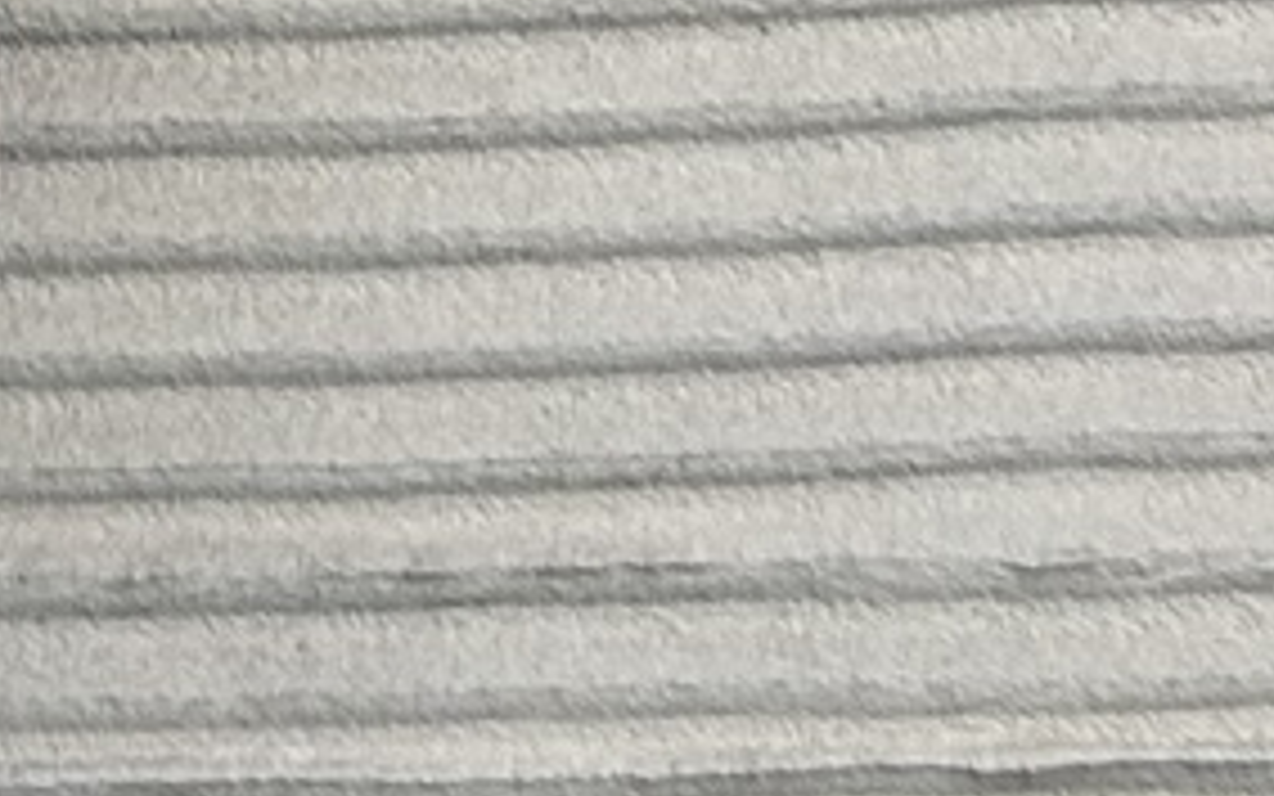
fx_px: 6772
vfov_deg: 6.0
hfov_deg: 9.6
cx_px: -1738
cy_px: -1925
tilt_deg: -0.4
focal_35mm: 195
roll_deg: +0.3
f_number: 1.5
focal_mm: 5.7
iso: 40
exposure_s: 1/95
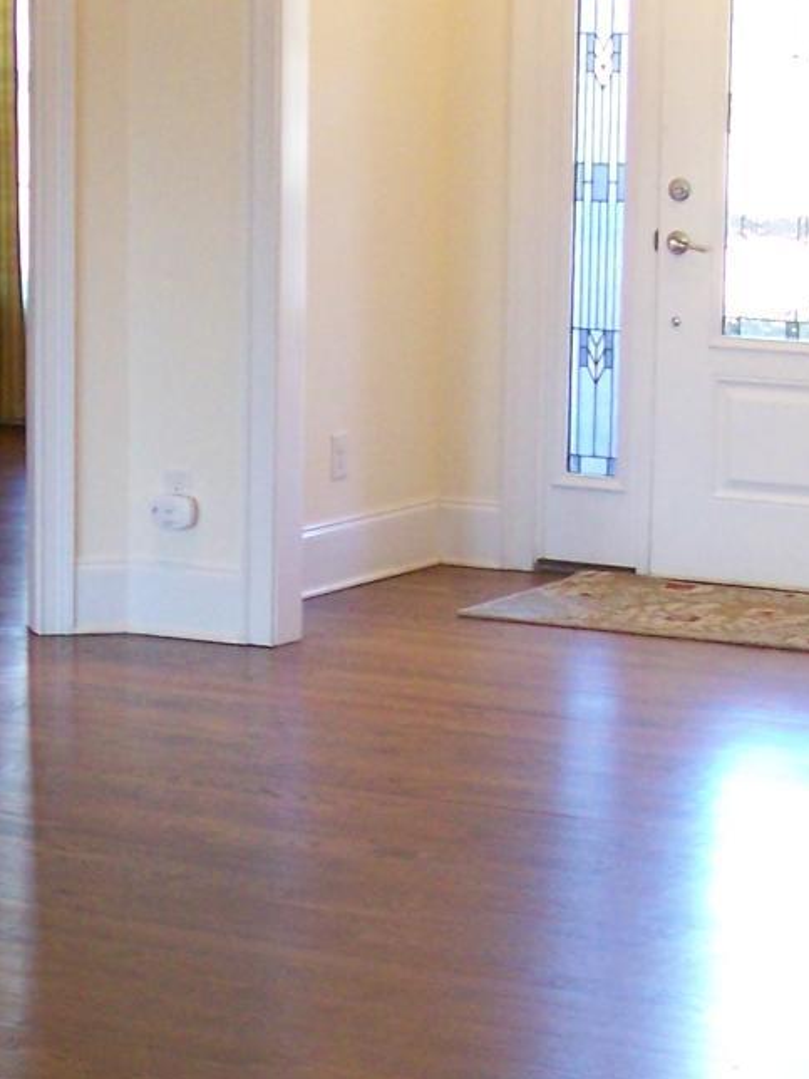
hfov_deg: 12.5
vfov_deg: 16.6
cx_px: 129
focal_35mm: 118
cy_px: 777
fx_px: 3677
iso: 160
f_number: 2.8
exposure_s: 1/15
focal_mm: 6.3
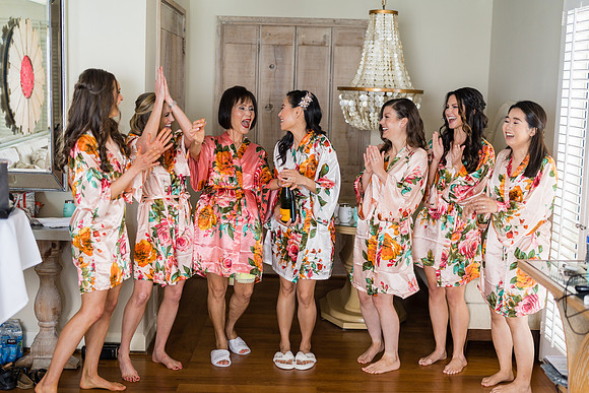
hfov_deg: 39.6
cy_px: 196
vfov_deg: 27.0
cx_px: 294
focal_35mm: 50
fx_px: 818
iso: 500
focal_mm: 50
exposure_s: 1/400
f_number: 1.8
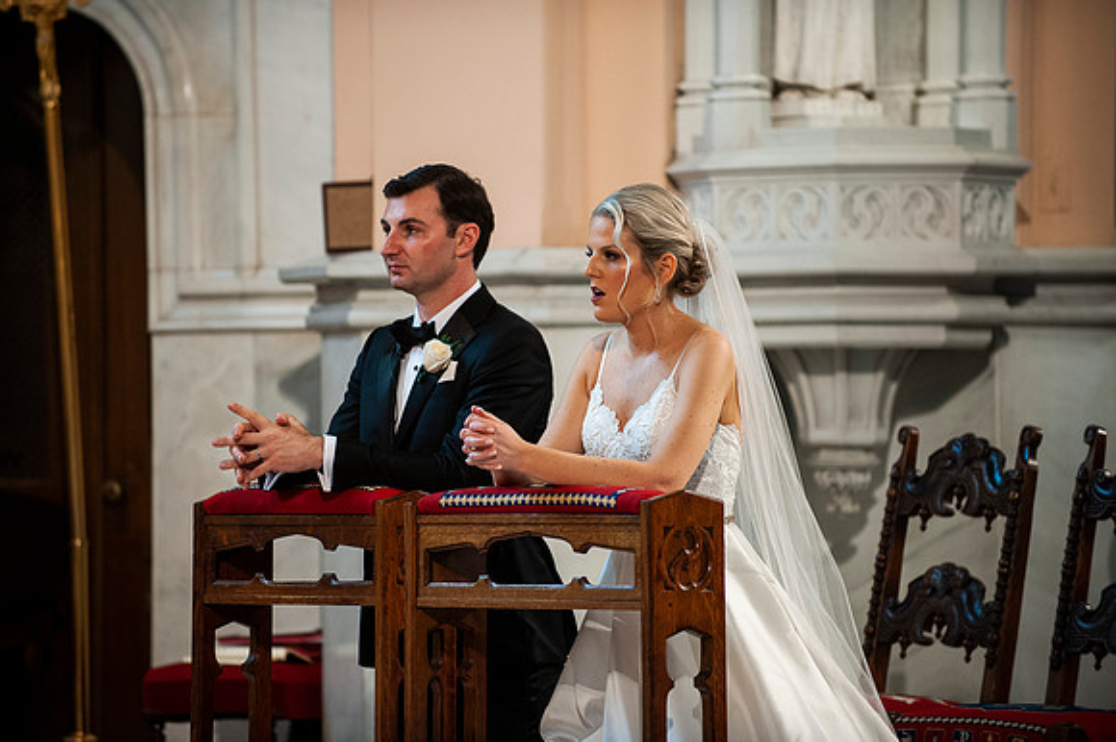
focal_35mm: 200
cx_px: 558
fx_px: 6196
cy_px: 371
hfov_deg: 10.3
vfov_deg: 6.9
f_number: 2.8
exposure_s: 1/125
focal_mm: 200
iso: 1600
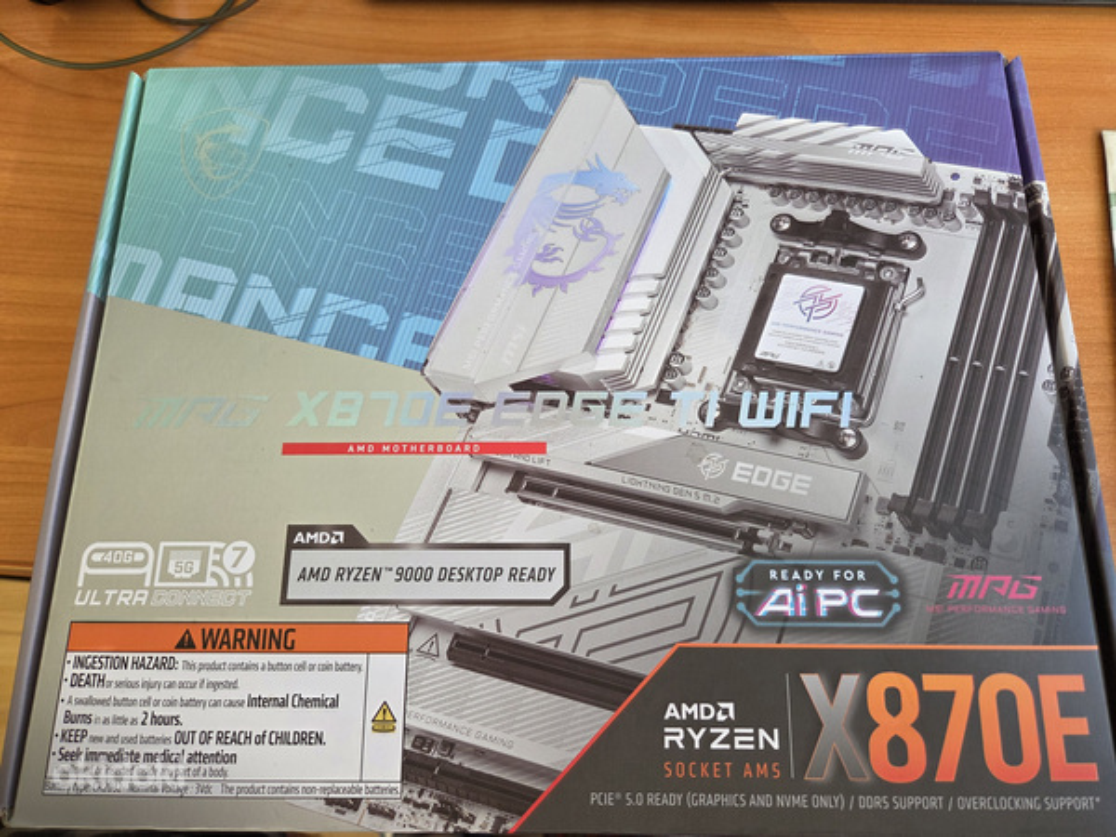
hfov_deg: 73.9
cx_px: 558
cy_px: 418
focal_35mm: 23
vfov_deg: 58.9
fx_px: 742
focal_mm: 5.4
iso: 200
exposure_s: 1/180
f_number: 1.8
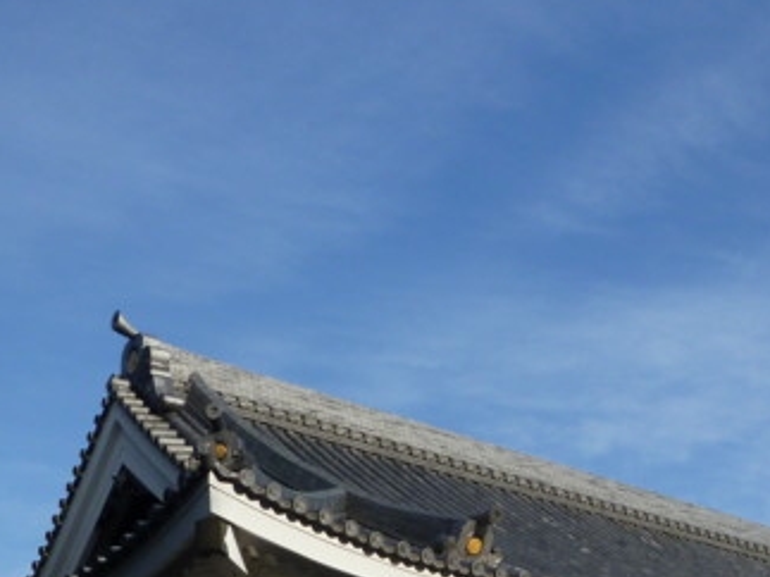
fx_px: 1379
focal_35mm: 62
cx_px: 532
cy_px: 417
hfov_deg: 30.9
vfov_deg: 23.4
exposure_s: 1/400
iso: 80
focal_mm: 4.5
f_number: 5
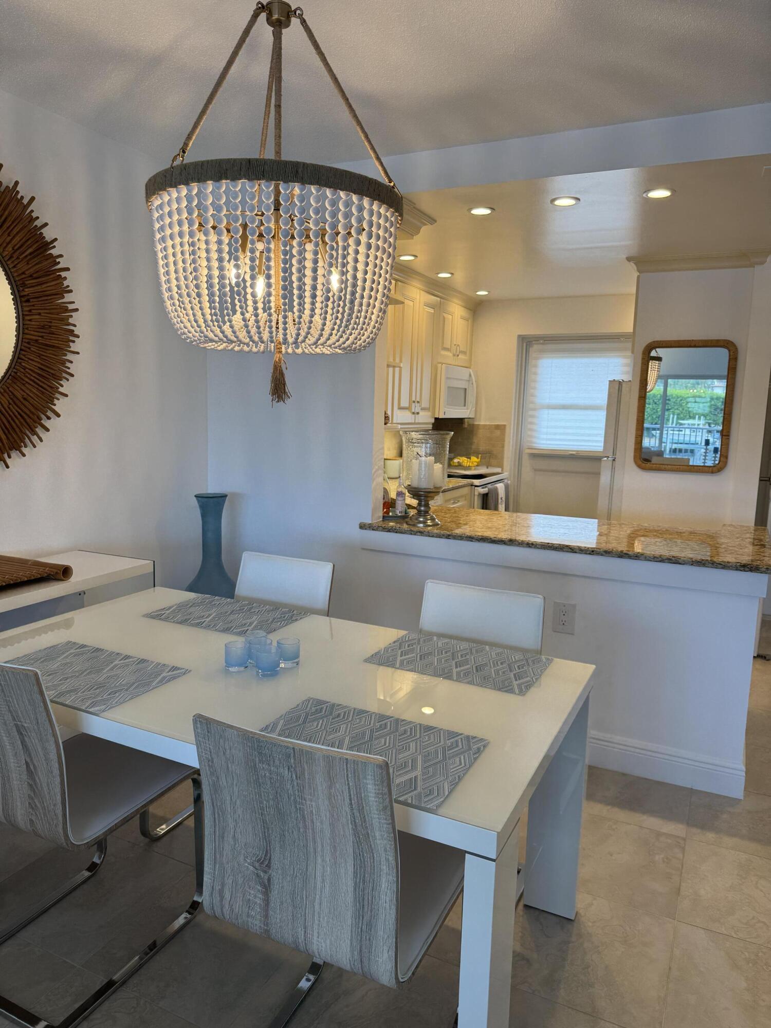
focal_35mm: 24
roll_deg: -1.5
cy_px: 514
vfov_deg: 71.6
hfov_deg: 56.8
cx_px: 386
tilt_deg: -9.4
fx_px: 713
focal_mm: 6.76
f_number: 1.78
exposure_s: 1/140
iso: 80
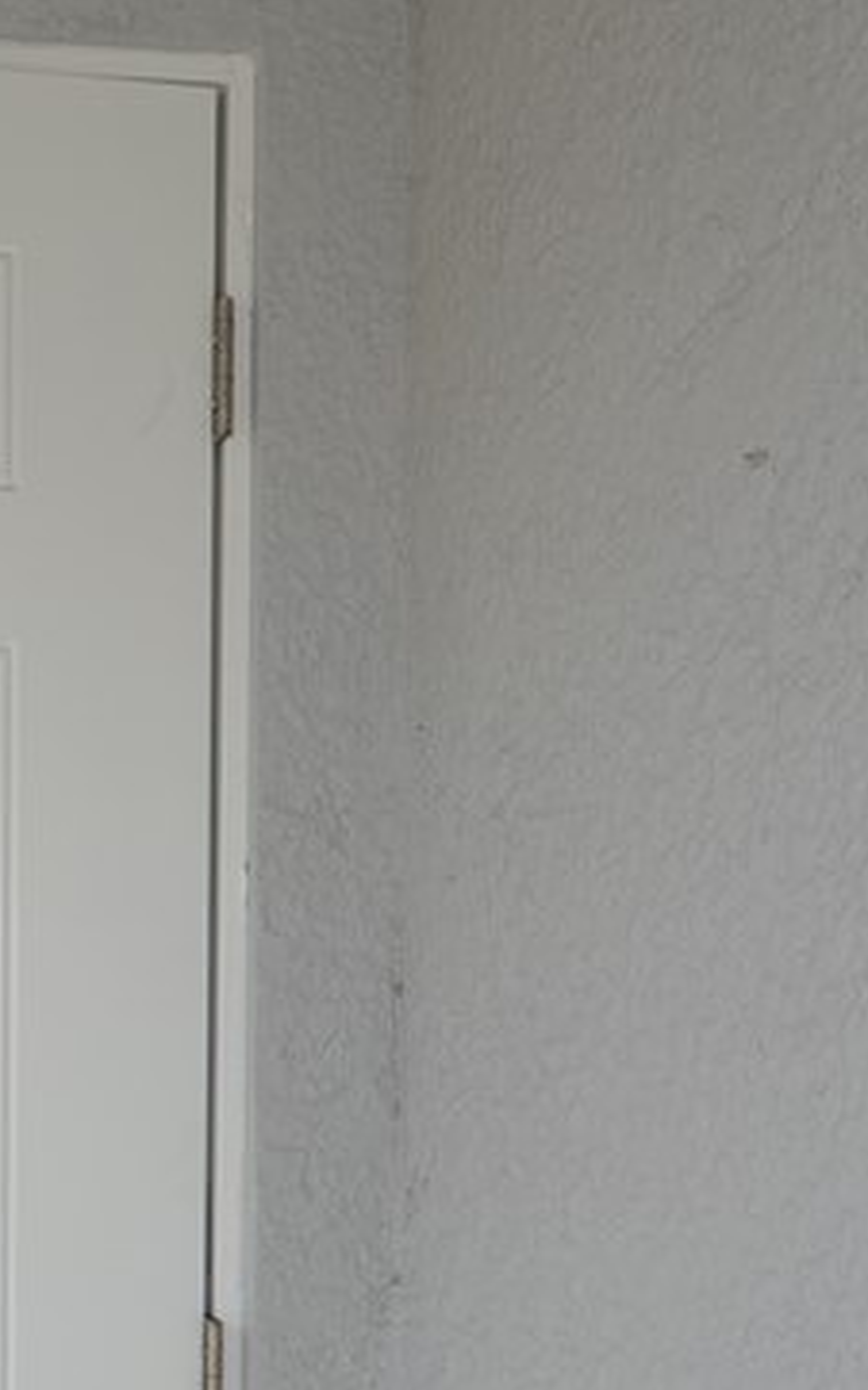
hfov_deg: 22.8
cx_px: -263
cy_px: 1031
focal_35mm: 51
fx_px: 1914
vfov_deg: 38.9
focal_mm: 11
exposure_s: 1/160
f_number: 6.3
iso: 100
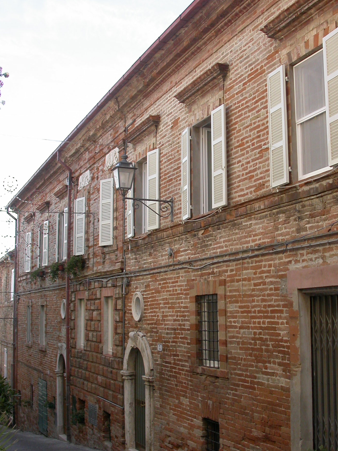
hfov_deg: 29.6
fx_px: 638
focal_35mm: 49
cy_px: 233
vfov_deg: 38.9
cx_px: 211
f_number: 5.3
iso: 100
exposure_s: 1/148
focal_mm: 7.85
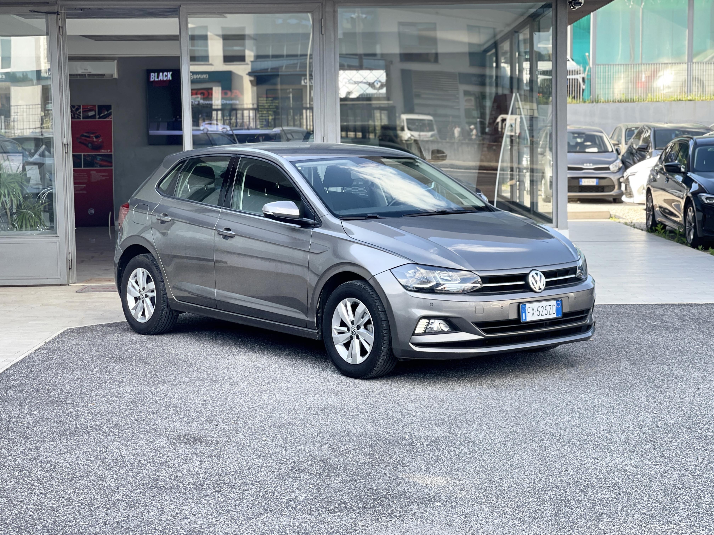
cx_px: 357
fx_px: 1320
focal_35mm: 64
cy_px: 268
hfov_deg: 30.3
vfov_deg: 22.9
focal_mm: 7.5
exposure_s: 1/121
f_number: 2.2
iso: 25
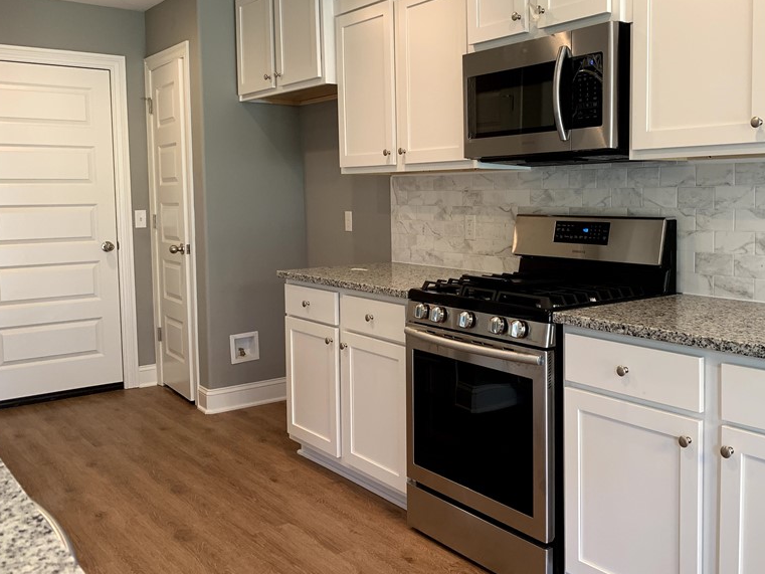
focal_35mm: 35
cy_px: 252
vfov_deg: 40.6
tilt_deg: -4.8
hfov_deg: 52.0
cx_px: 485
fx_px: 774
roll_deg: +0.3
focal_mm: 4.25
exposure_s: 1/60
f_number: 1.8
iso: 100
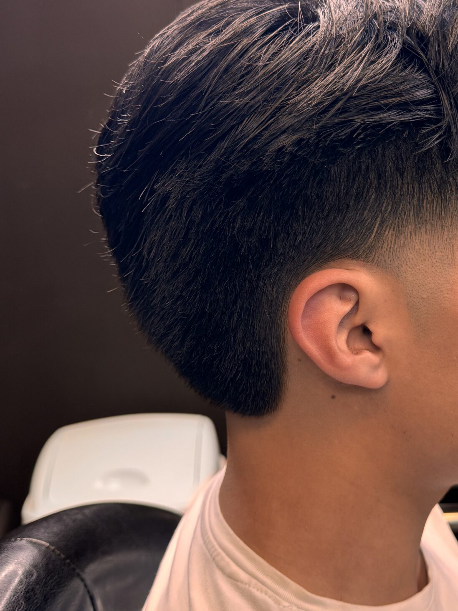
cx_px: 357
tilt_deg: -8.3
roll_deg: +1.8
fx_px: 741
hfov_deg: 33.5
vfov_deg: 44.6
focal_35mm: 42
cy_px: 254
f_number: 1.78
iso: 125
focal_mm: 6.76
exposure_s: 1/60
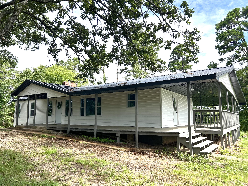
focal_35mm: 26
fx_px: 186
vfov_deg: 53.1
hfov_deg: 67.3
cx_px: 124
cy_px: 93
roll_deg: -0.1
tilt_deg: +7.9
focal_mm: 5.7
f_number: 1.5
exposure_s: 1/1698
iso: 50
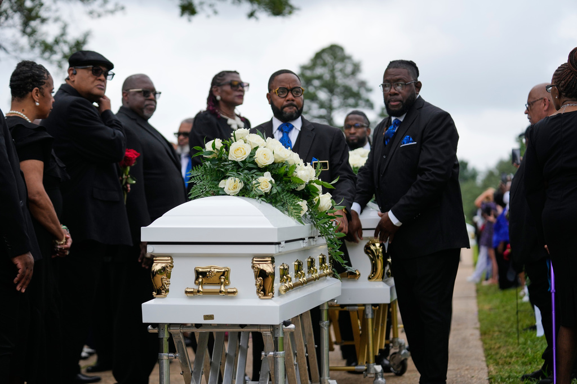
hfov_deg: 24.5
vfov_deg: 16.4
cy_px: 192
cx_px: 288
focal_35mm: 83
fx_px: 1330
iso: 400
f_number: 2.8
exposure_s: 1/5000
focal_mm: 83
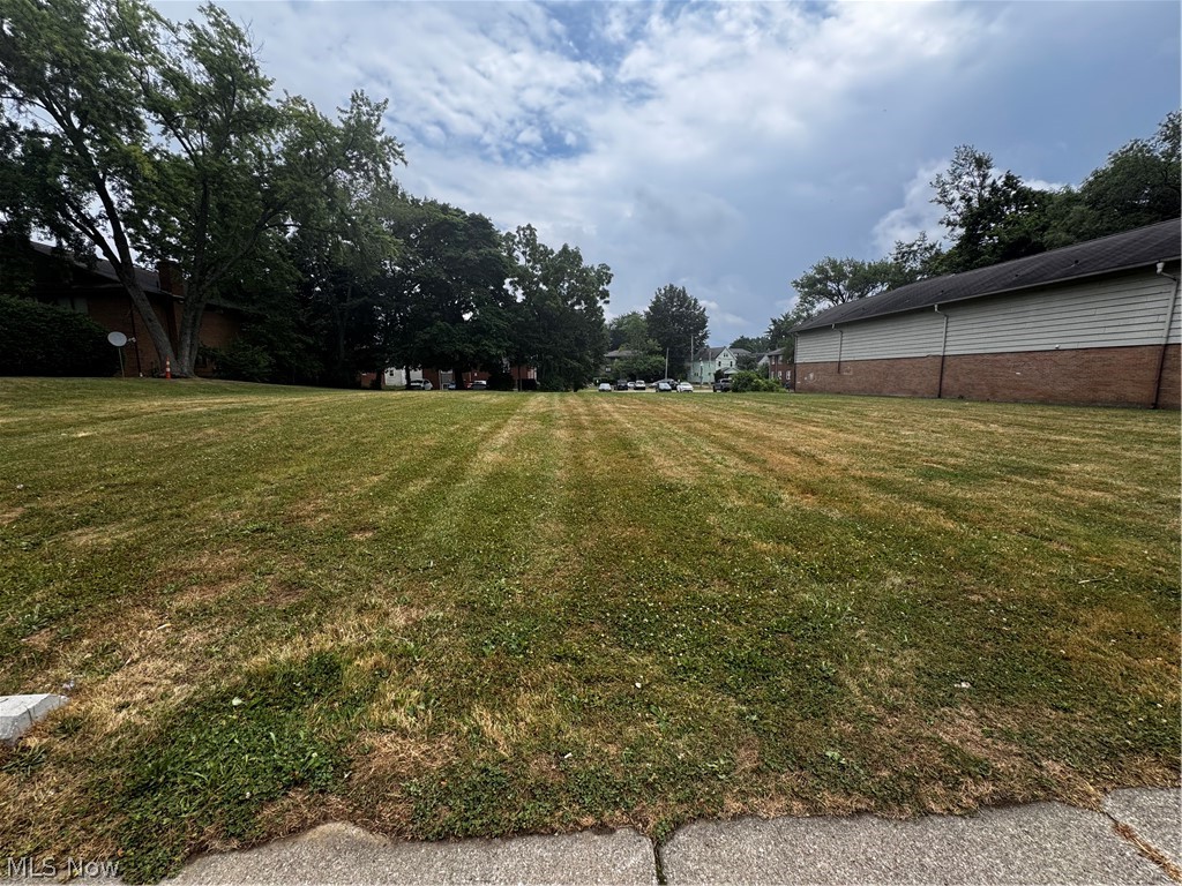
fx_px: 478
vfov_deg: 85.7
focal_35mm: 14
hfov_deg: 102.1
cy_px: 443
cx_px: 591
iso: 50
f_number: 2.2
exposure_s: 1/1178
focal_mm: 2.22
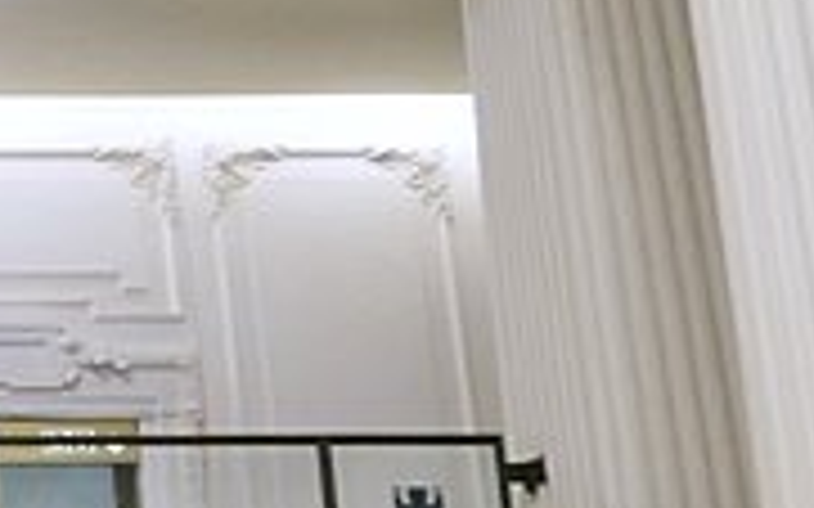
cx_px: -931
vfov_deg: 7.9
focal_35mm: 164
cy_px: 645
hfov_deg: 11.3
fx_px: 3637
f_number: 3.5
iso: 500
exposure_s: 1/60
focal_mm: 14
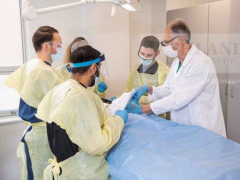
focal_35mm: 46
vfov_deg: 31.5
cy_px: 91
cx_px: 125
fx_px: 319
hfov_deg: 41.2
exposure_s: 1/200
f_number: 3.5
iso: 400
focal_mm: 42
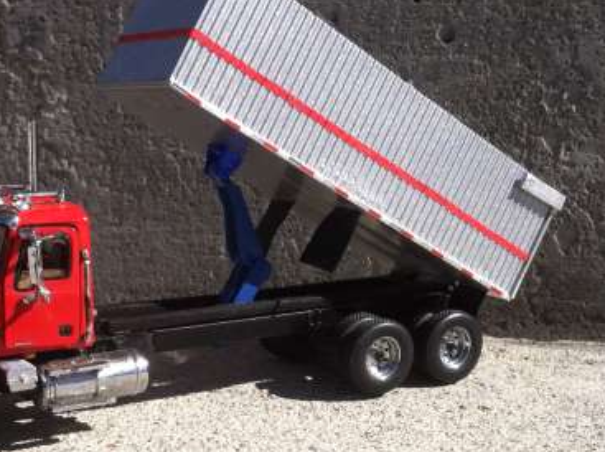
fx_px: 1064
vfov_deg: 23.8
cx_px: 203
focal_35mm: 61
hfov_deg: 31.5
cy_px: 308
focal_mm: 3.85
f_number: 2.8
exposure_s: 1/1667
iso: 80
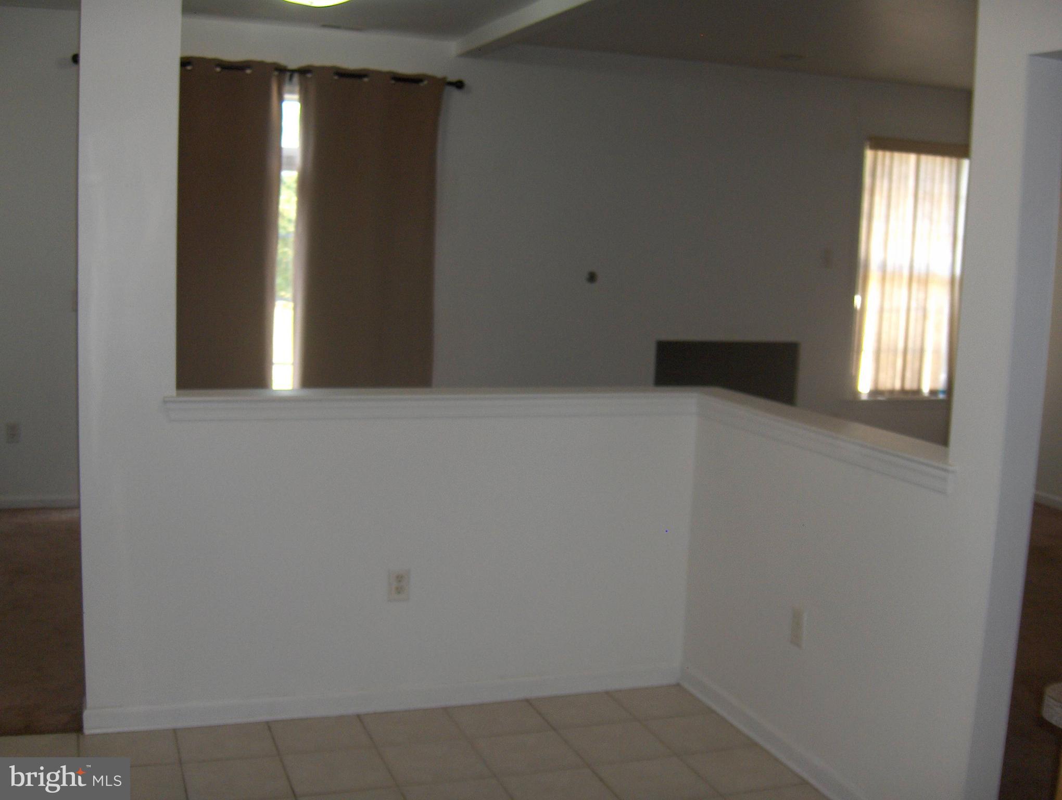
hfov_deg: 47.8
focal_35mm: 39
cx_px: 531
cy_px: 400
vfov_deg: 36.9
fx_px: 1198
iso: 100
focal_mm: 8
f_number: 2.8
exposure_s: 1/60
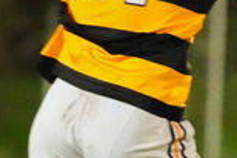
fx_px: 20335
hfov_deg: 0.7
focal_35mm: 3086
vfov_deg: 0.4
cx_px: 285
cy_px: -19
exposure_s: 1/500
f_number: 6.3
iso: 40000
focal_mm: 594
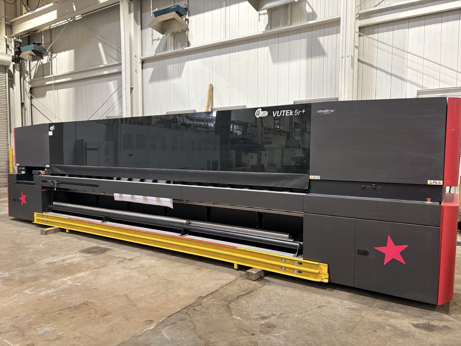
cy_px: 173
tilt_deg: -2.9
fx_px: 346
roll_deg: +0.6
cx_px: 230
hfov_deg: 67.3
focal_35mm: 26
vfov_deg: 53.1
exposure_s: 1/60
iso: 160
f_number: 1.6
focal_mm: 5.96
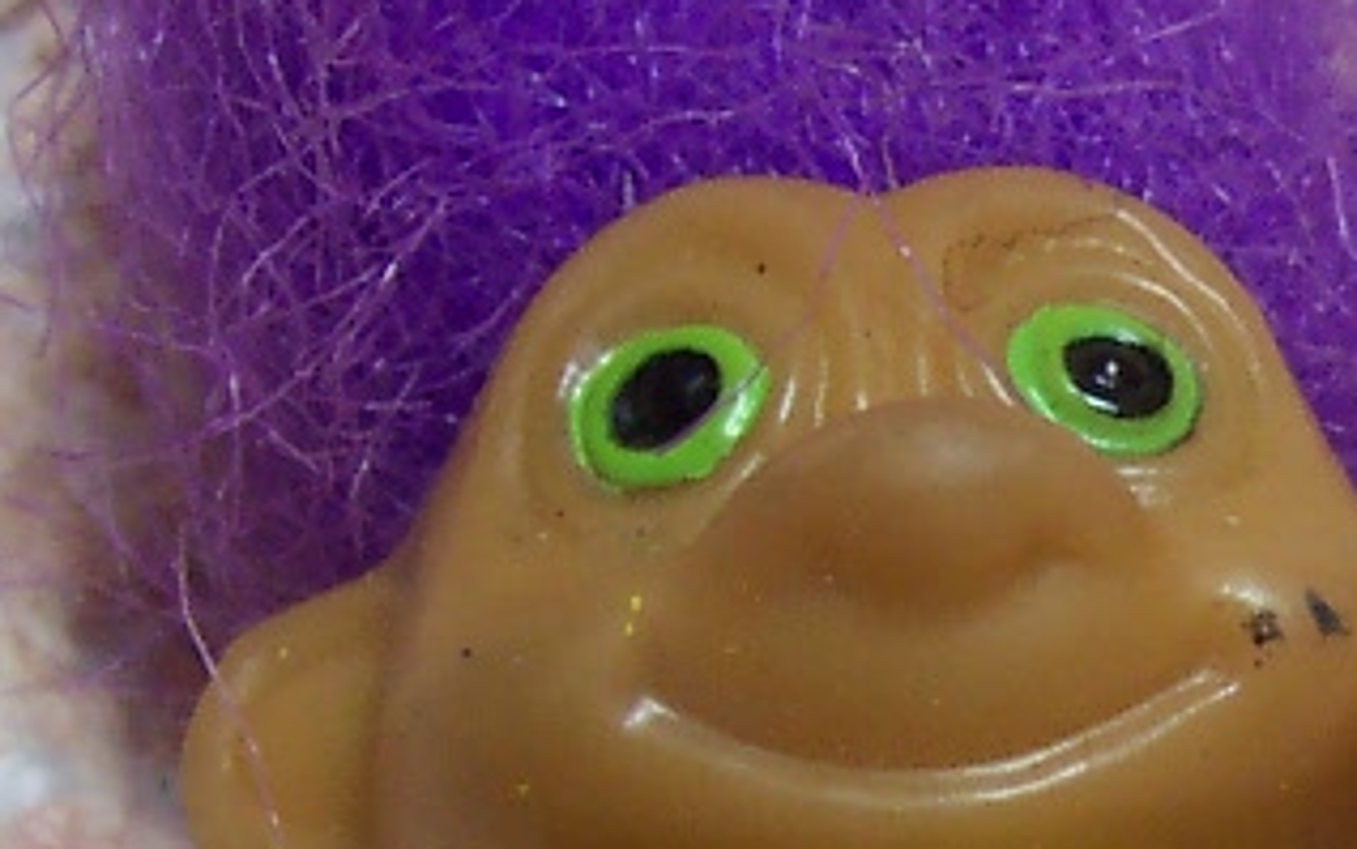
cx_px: 1587
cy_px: 815
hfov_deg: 13.8
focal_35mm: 148
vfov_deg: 8.8
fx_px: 5475
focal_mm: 5.6
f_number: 2.8
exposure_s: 1/45
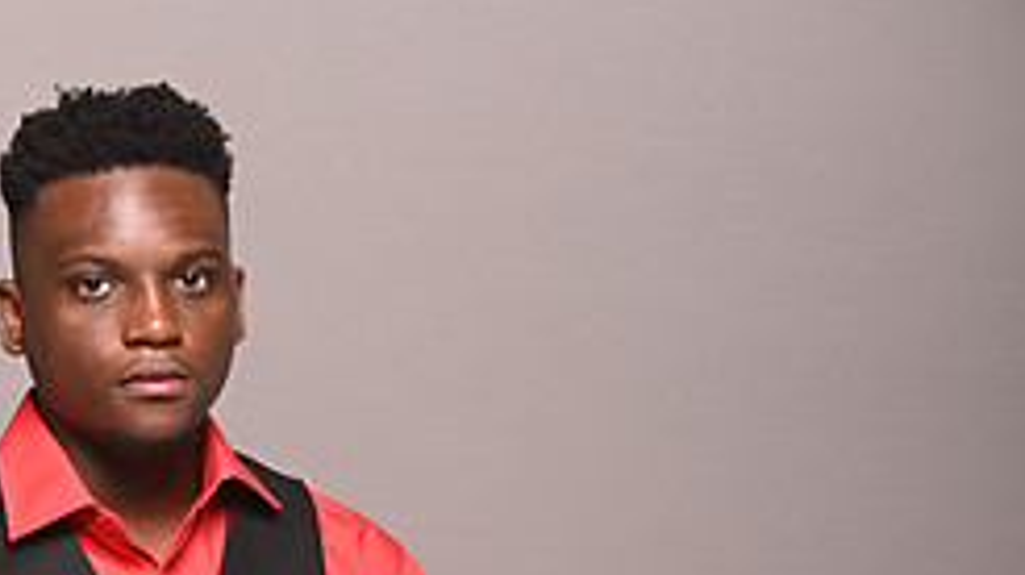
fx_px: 4699
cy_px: 1188
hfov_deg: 12.4
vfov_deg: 6.8
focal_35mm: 173
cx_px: 296
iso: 250
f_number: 4
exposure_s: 1/200
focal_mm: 70
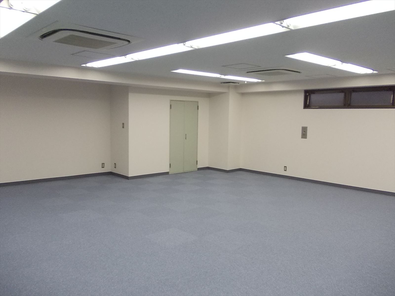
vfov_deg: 49.7
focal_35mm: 28
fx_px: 320
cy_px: 148
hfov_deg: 63.4
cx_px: 198
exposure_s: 1/125
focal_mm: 4
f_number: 2.7
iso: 200
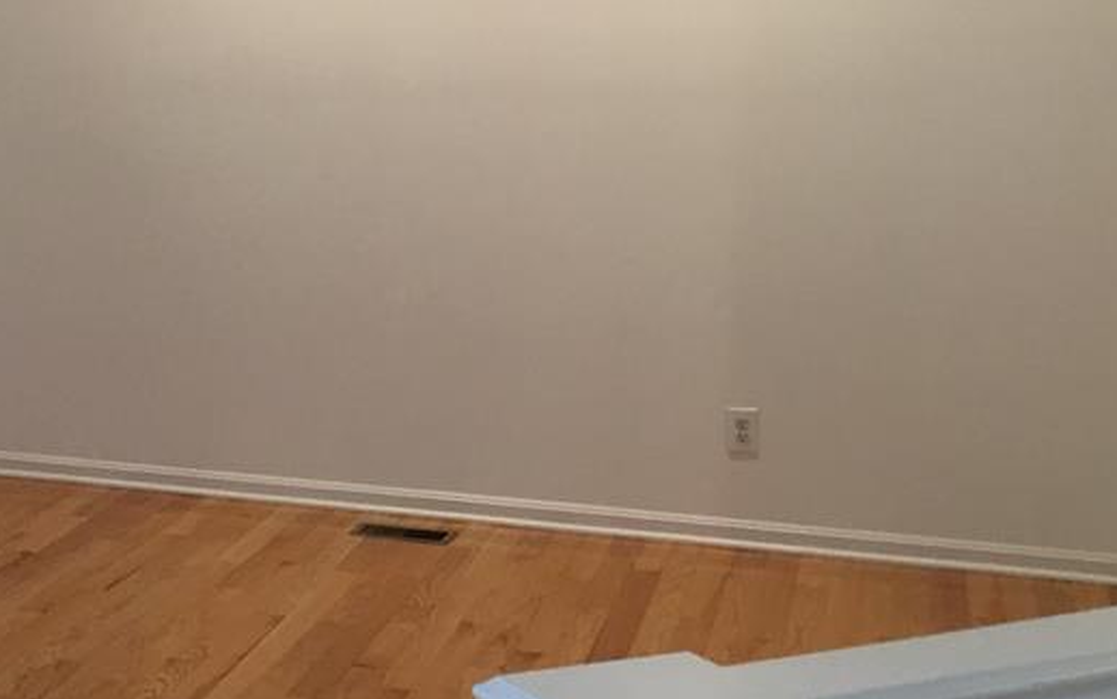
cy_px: 304
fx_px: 1979
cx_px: 93
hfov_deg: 30.0
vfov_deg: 20.0
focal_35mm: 65
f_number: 2.4
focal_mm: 3.3
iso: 80
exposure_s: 1/30
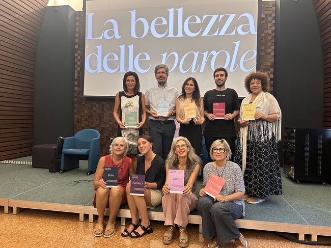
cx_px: 166
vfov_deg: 56.8
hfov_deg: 71.6
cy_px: 124
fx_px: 229
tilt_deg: -0.7
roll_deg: -1.4
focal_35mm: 24
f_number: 1.78
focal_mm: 6.86
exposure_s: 1/50
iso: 400
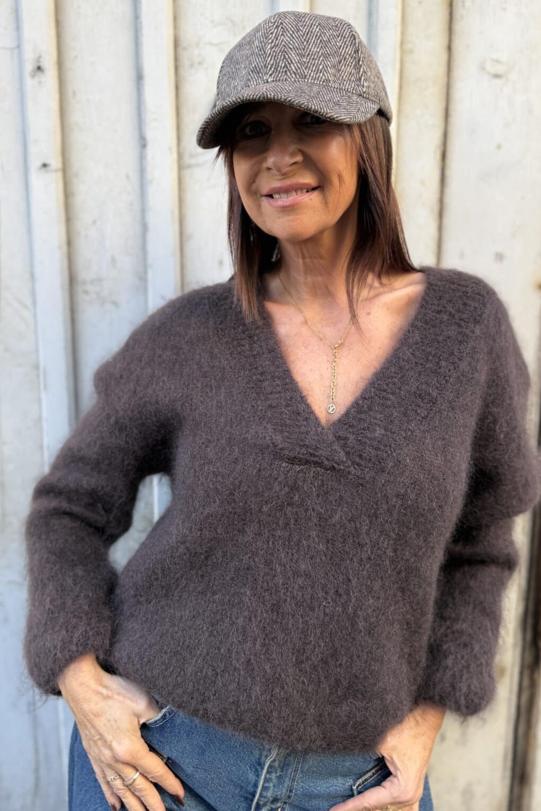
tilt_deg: -10.1
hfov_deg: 51.2
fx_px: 564
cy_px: 406
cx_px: 288
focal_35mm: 25
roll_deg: -0.6
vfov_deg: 71.5
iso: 50
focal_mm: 6.76
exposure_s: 1/137
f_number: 1.78
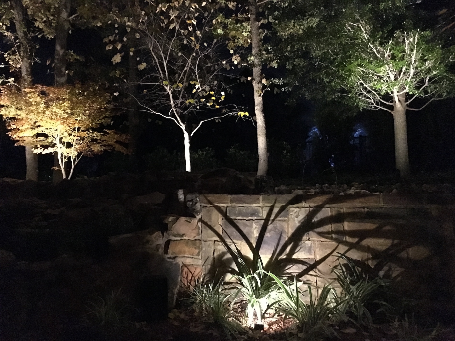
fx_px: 381
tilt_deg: +6.1
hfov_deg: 61.7
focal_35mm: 29
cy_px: 170
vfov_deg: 48.2
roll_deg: +0.0
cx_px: 228
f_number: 2.2
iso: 2000
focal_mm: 4.15
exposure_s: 1/15
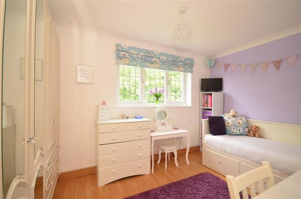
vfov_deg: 71.8
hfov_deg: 95.1
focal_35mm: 16
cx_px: 150
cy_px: 100
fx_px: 138
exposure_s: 1/13
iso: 200
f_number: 5
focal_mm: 11
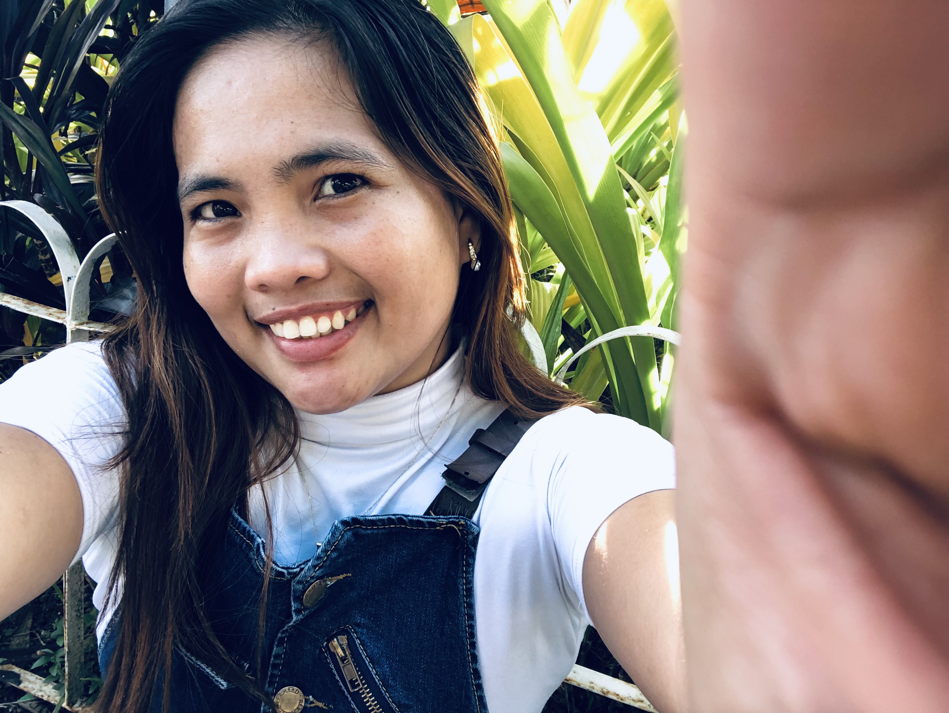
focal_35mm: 32
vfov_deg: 44.2
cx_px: 474
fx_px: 878
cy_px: 356
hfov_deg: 56.8
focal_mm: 2.87
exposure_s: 1/120
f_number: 2.2
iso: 64
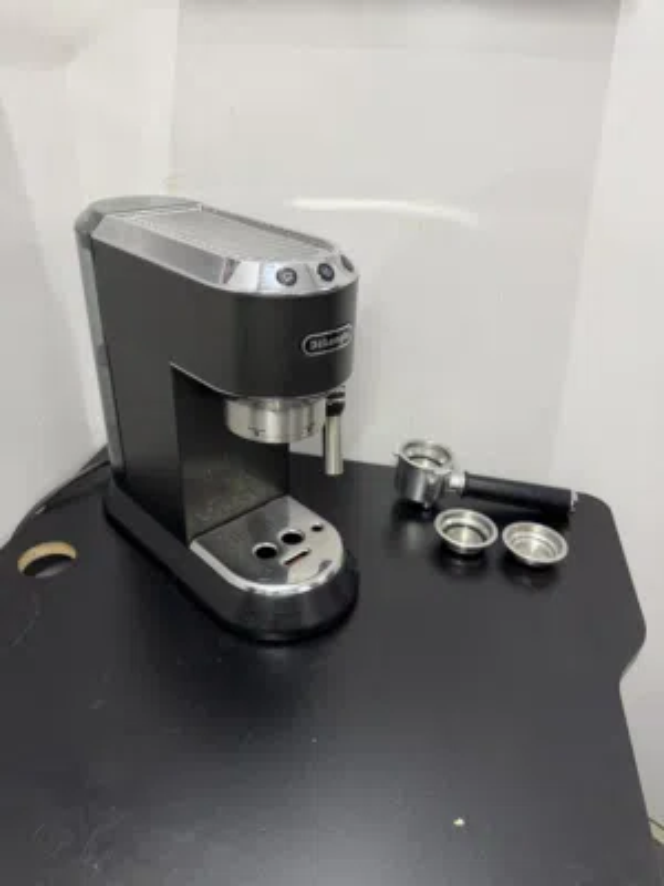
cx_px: 332
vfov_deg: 71.6
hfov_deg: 56.8
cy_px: 443
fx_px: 614
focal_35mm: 24
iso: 320
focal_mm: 6.76
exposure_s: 1/60
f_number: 1.78
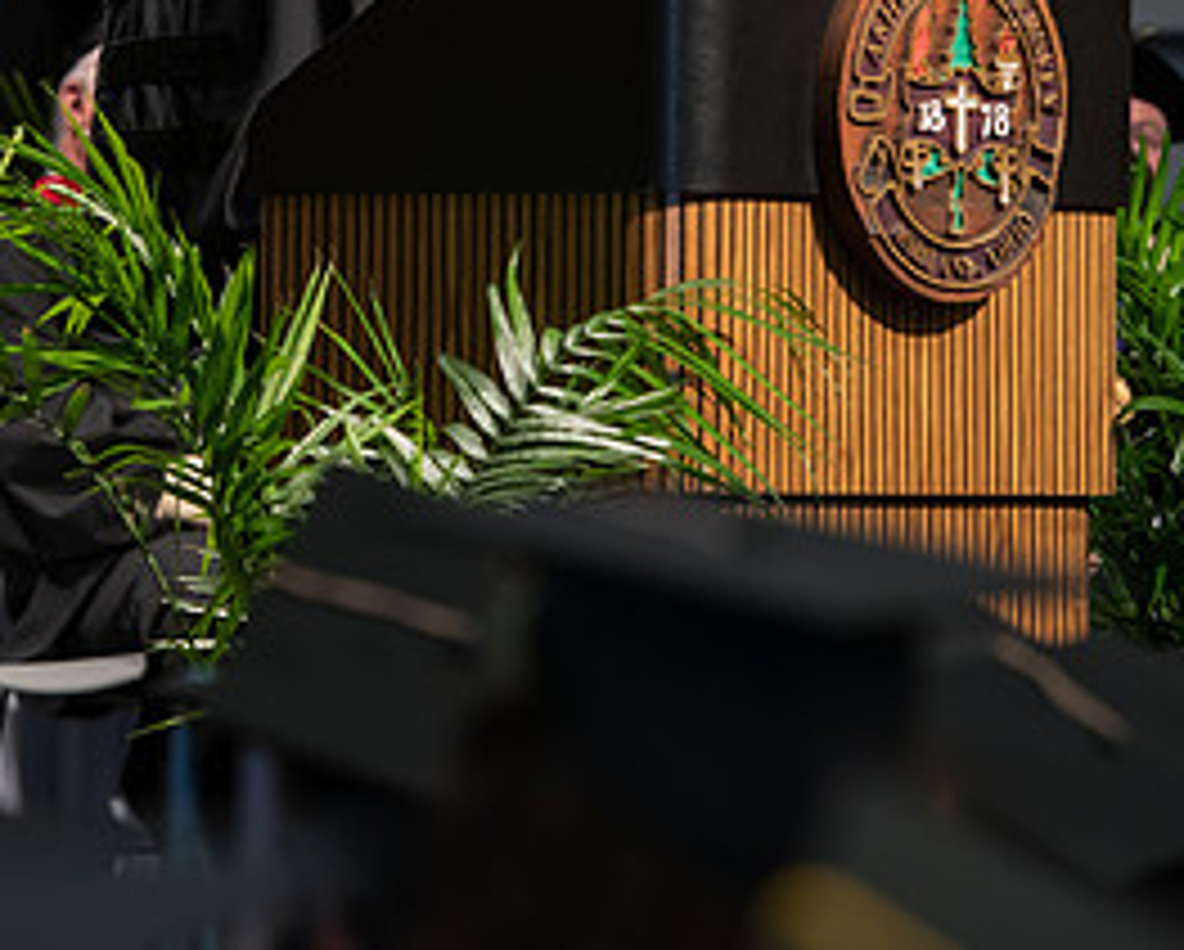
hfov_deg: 5.7
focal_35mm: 341
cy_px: 92
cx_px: 392
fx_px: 11963
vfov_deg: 4.5
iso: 800
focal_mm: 165
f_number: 4.5
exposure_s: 1/200
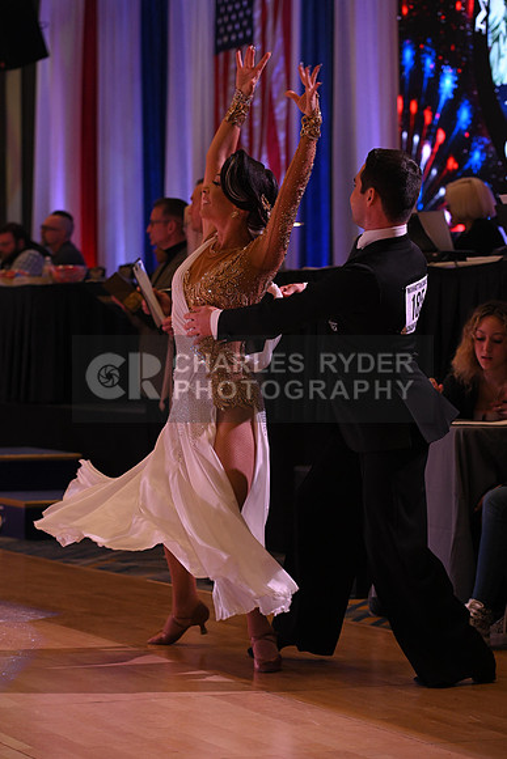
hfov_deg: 11.2
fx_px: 2576
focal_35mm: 122
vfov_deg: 16.8
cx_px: 254
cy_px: 380
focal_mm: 122
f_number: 5.6
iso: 1600
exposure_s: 1/250
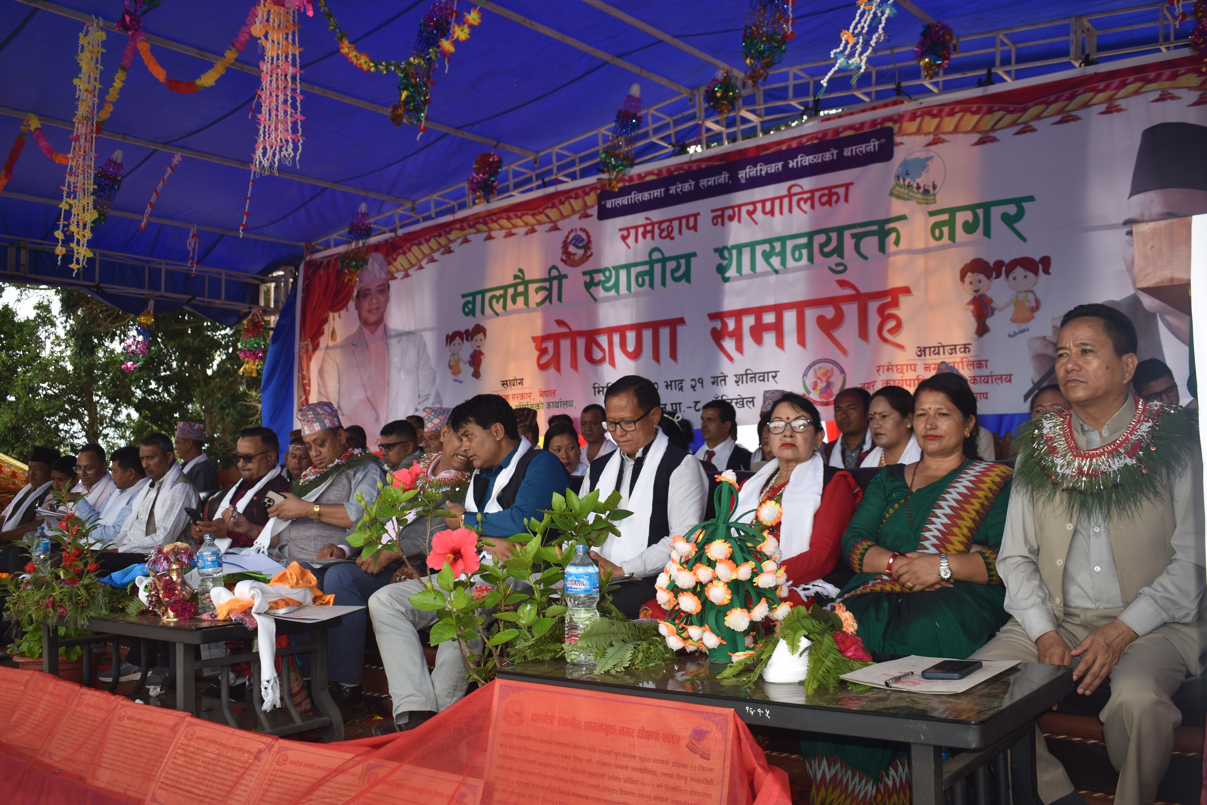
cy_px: 402
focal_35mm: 33
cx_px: 604
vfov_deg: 40.0
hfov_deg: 57.2
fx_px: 1106
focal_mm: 22
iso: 100
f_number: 3.8
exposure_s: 1/160
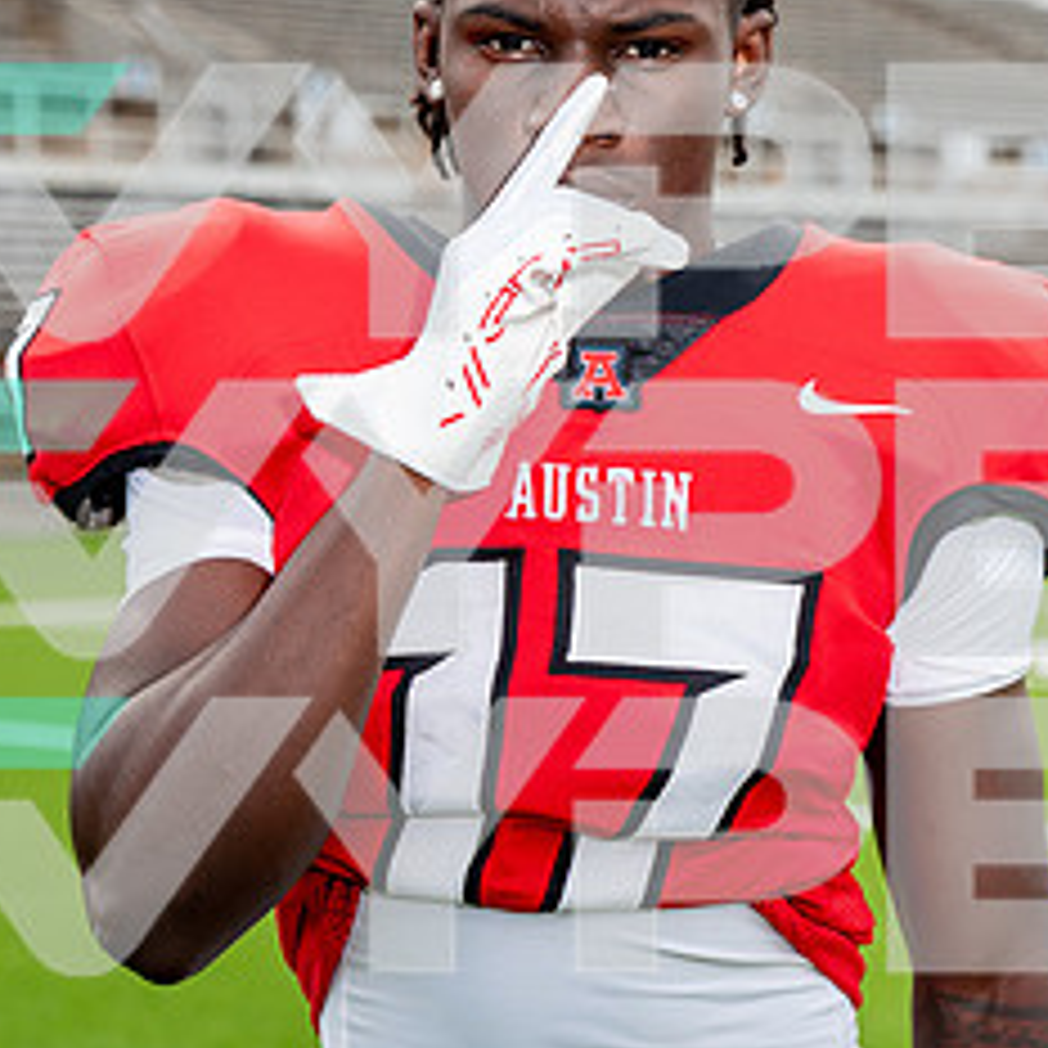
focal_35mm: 115
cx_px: 531
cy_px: 522
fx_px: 3939
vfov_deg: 15.2
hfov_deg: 15.2
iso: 100
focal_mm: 70
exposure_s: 1/250
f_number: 5
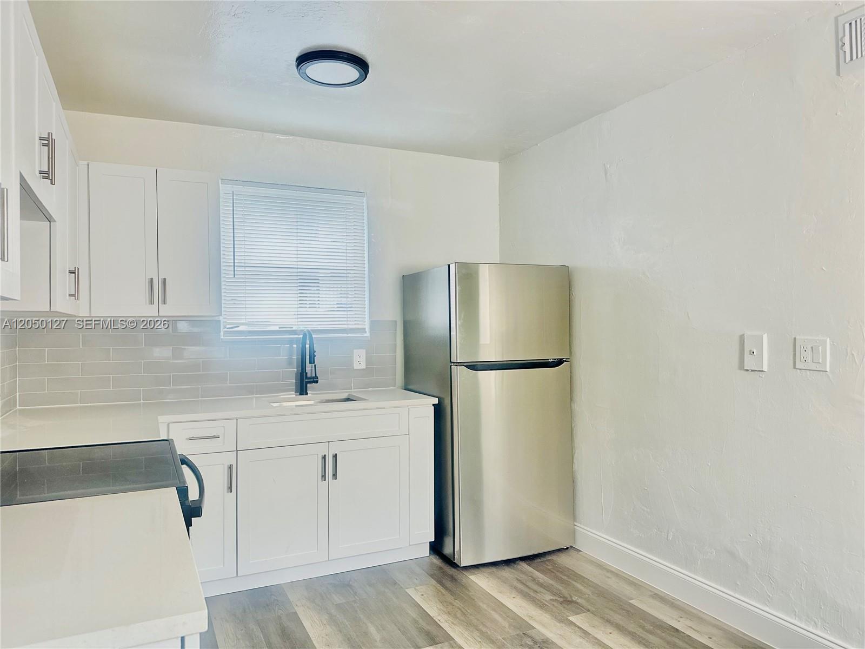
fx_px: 600
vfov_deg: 56.8
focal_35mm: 24
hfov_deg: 71.6
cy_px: 324
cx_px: 432
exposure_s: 1/60
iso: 400
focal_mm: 6.86
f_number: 1.78
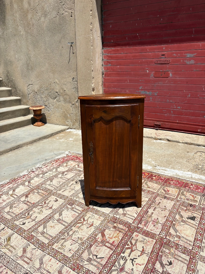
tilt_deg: -16.9
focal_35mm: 26
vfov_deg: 67.3
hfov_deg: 53.1
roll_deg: +0.6
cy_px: 137
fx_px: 205
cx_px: 102
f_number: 1.6
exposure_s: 1/5348
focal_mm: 5.96
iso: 50
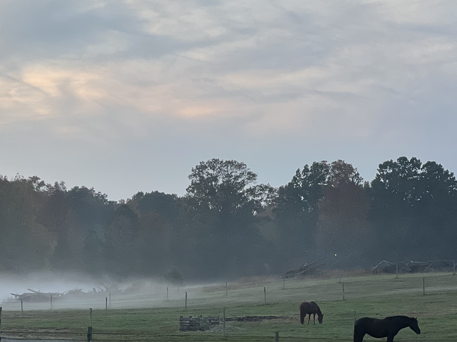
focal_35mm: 131
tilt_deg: +3.3
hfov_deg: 15.0
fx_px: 1729
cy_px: 195
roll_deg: -0.5
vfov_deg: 11.3
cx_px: 130
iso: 50
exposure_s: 1/121
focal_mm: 9
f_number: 2.8
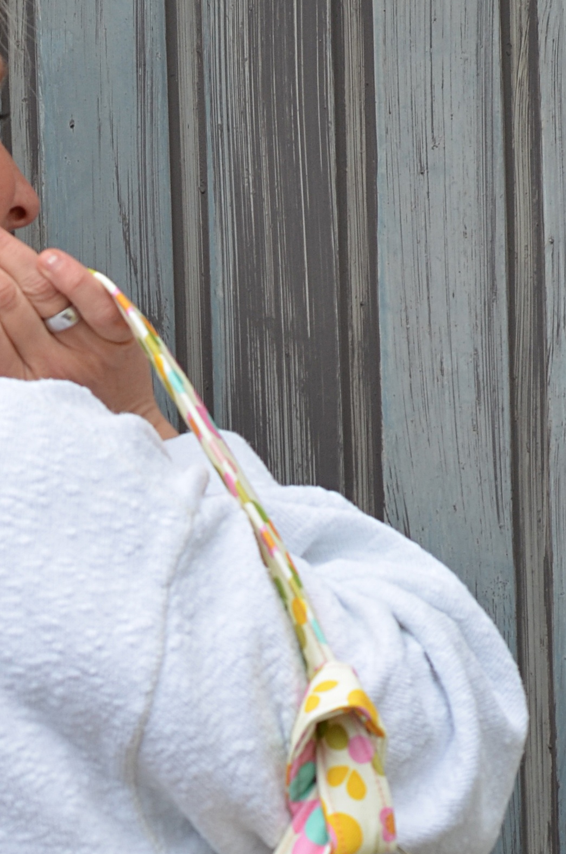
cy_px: 995
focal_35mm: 235
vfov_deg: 8.7
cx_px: -27
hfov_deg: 5.8
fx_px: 5566
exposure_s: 1/160
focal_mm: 50
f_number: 6.3
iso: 200
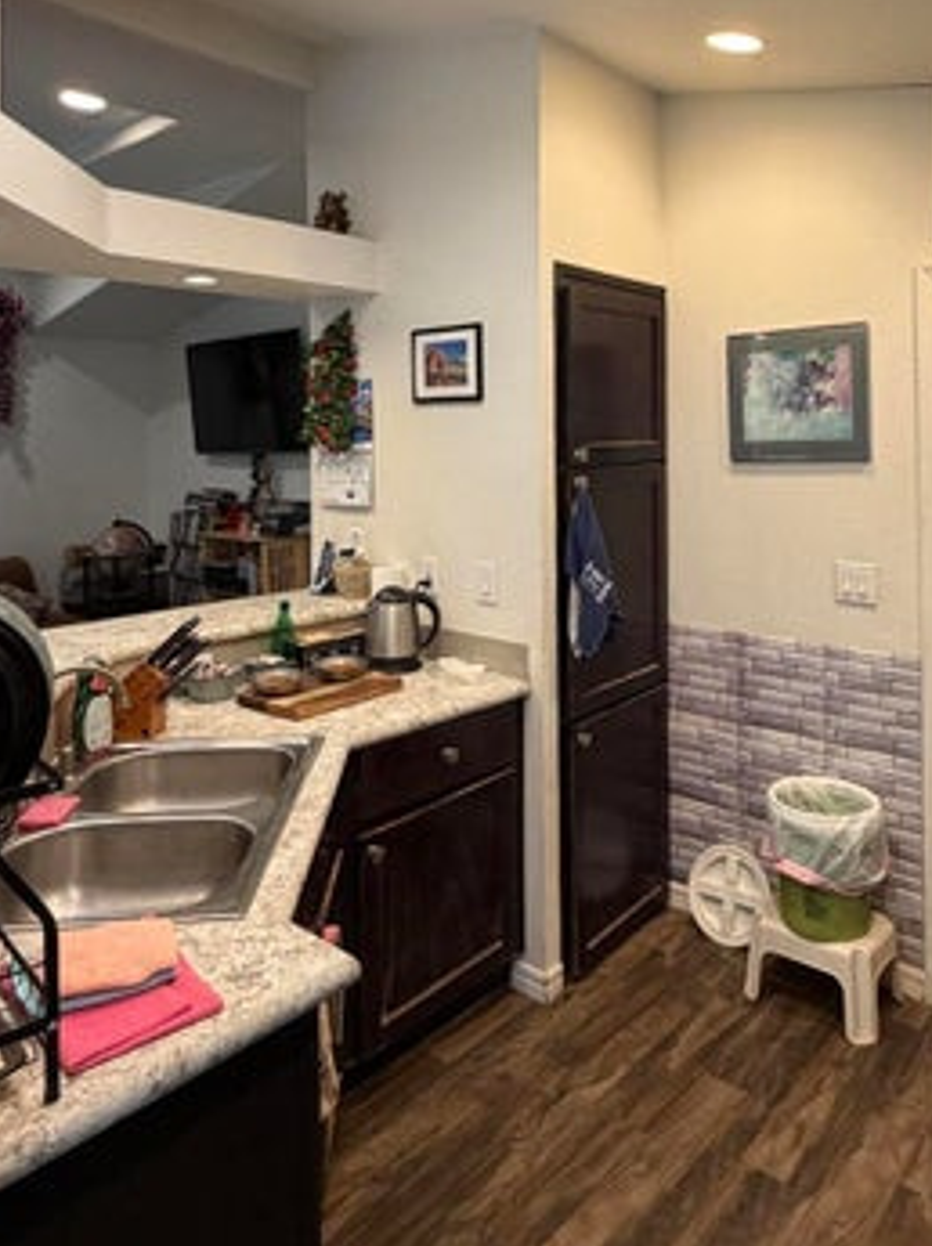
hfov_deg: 52.7
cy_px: 441
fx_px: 935
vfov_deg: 66.0
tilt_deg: +0.0
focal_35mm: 26
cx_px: 545
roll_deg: +0.1
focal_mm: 2.22
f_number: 2.2
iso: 250
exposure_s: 1/60
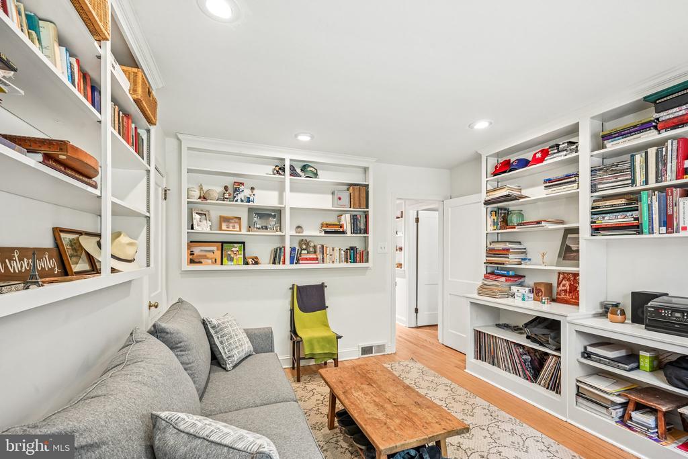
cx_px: 344
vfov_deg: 73.8
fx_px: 306
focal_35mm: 16
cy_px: 230
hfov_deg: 96.7
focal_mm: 16
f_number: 8
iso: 800
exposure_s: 1/20
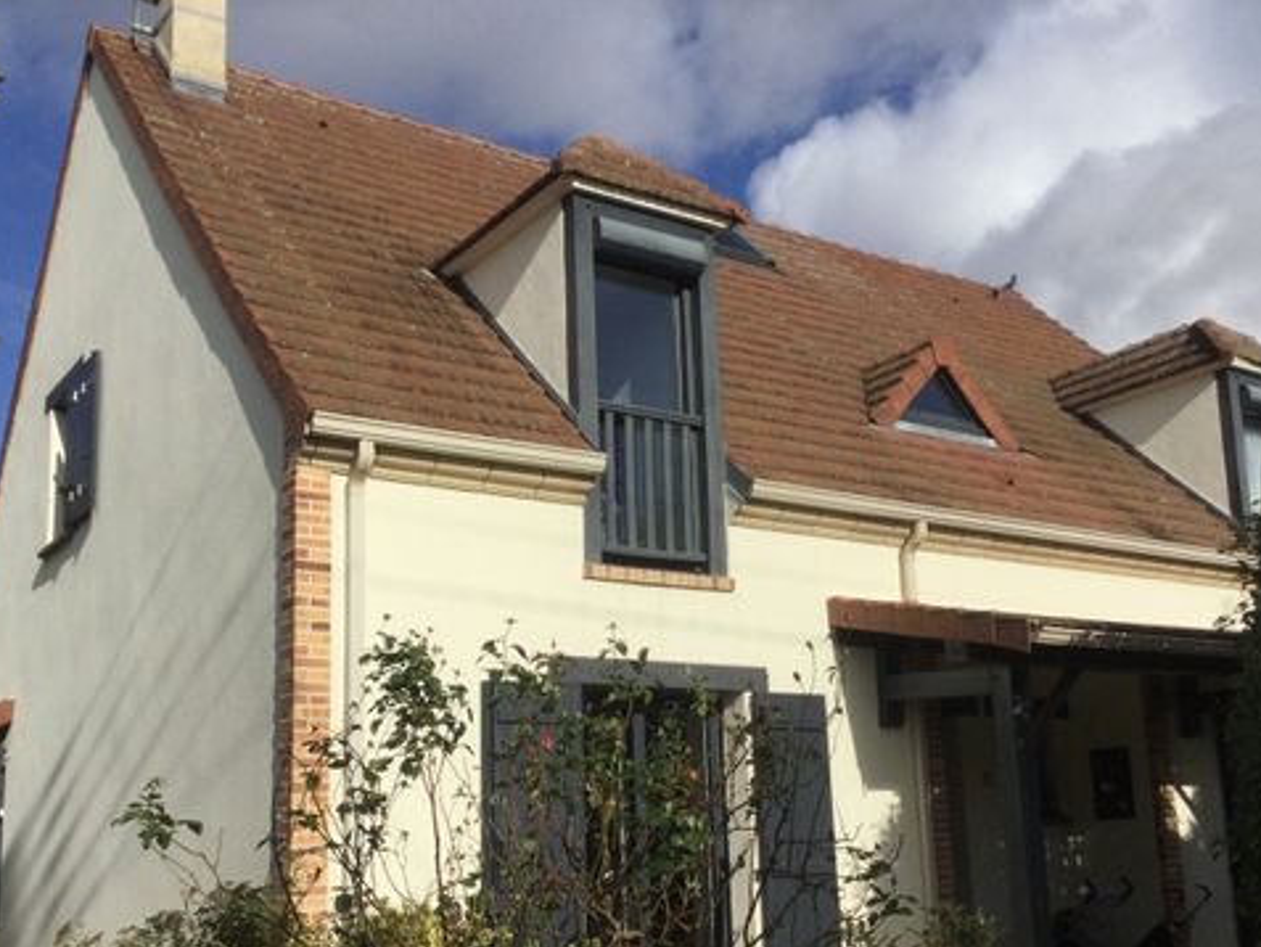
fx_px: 1421
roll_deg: +1.7
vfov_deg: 36.6
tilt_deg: +9.0
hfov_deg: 47.8
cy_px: 593
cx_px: 677
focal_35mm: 39
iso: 25
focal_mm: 3.3
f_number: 2.4
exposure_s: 1/3704
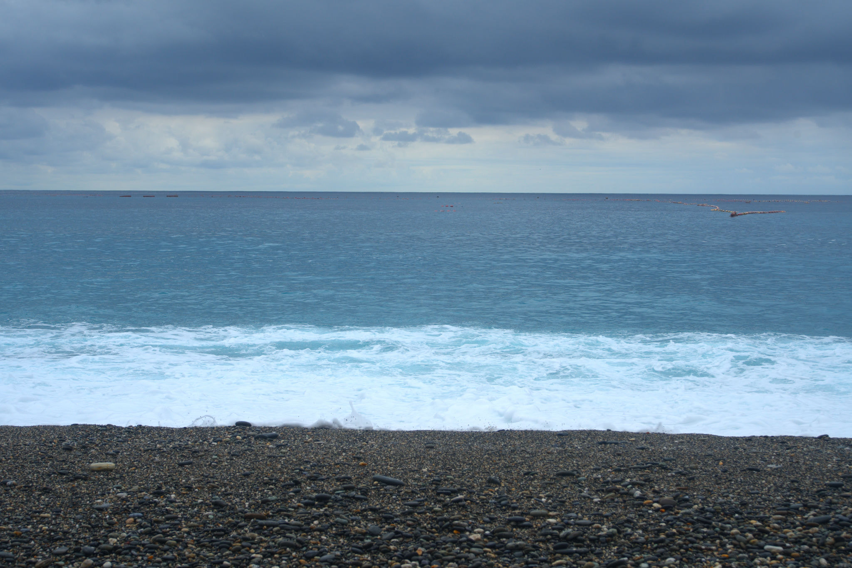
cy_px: 284
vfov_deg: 22.6
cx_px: 426
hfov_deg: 33.4
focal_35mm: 60
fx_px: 1420
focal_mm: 60
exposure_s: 1/100
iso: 100
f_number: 9
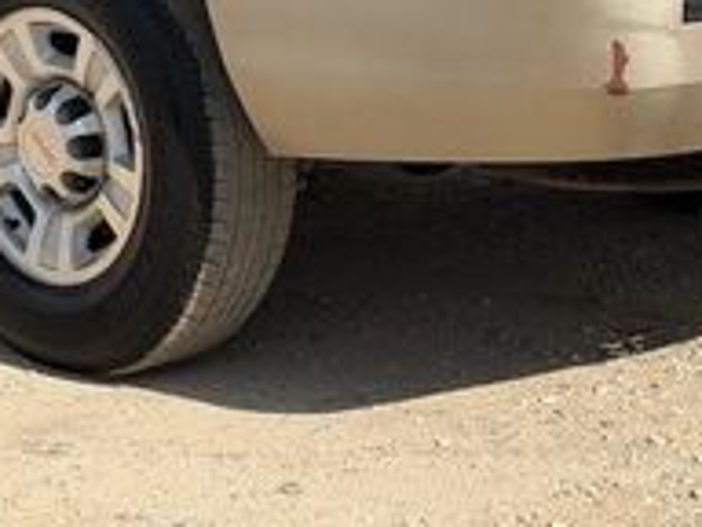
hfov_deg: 12.3
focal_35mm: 160
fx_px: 3245
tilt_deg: -5.7
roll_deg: +1.2
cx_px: 139
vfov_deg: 9.0
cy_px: -293
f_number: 1.78
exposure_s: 1/6536
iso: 64
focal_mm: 6.76
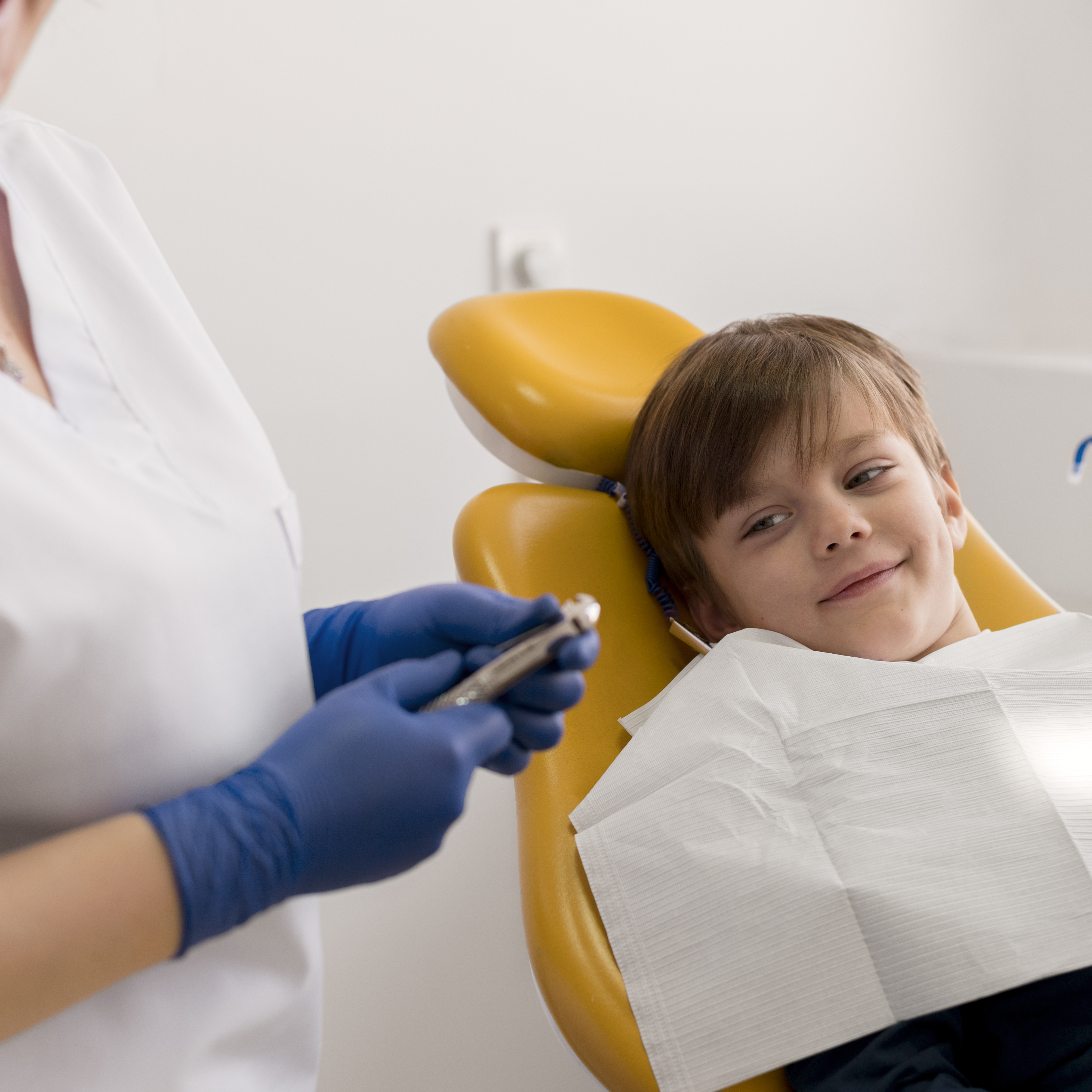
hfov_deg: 26.9
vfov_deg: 26.9
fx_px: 2284
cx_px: 512
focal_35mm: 64
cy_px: 546
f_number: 3.5
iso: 640
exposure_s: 1/500
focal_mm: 50
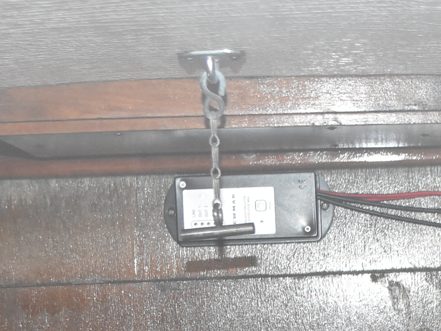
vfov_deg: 10.3
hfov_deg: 13.8
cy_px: 457
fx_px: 1796
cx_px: 457
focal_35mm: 141
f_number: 4.5
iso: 2200
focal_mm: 30
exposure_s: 1/60
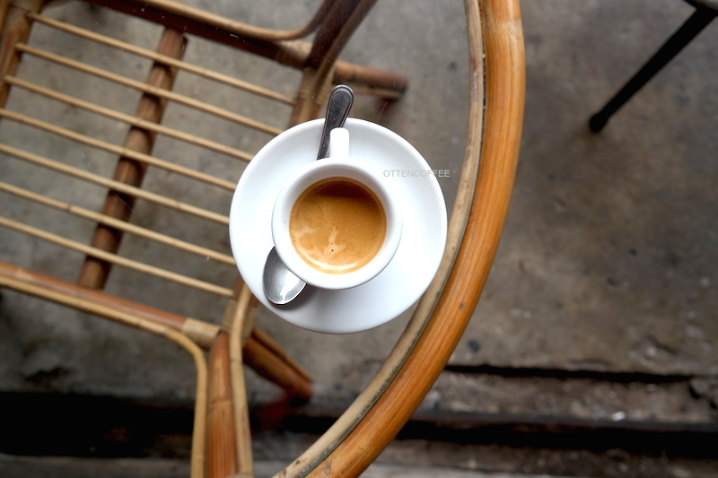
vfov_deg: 44.9
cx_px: 359
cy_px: 239
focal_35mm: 29
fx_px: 578
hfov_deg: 63.7
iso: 100
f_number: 3.5
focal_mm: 19
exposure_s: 1/80
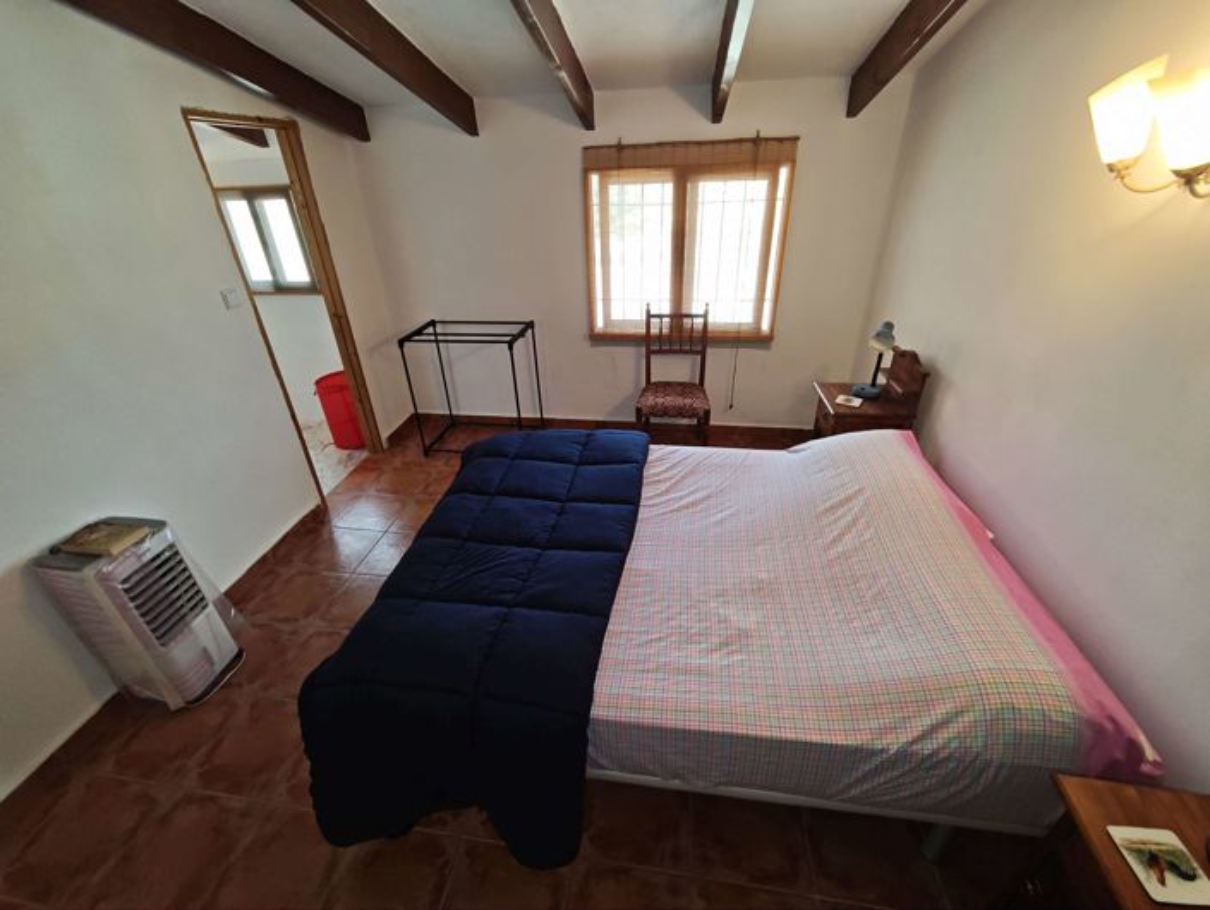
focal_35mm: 14
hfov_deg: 102.0
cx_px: 605
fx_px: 490
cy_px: 455
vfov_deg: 85.8
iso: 320
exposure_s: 1/50
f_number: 2.2
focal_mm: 2.16
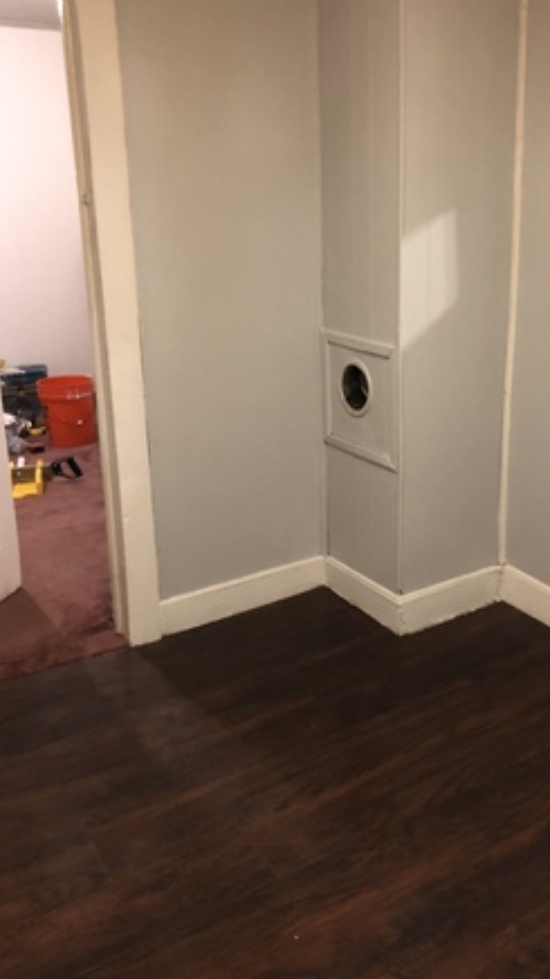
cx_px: 394
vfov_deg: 56.6
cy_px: 463
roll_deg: -1.3
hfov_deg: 33.2
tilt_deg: -17.2
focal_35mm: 35
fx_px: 908
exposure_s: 1/7
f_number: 1.8
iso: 100
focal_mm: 3.99
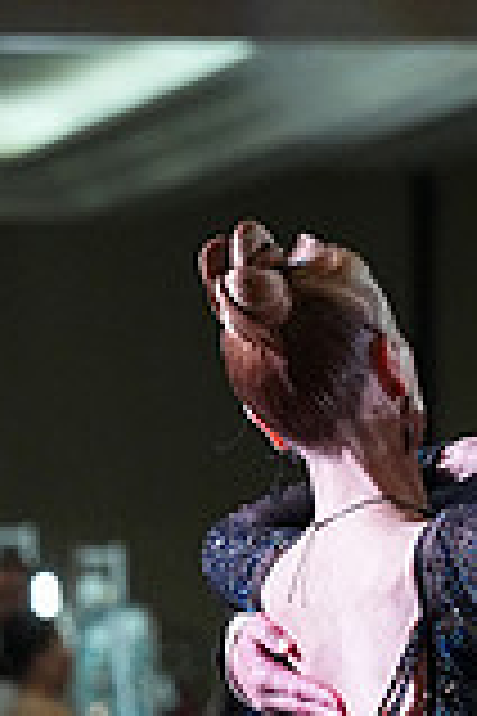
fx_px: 11924
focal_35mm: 600
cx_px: 457
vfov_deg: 3.4
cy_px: 1090
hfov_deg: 2.3
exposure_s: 1/400
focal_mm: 164
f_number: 5
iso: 6400
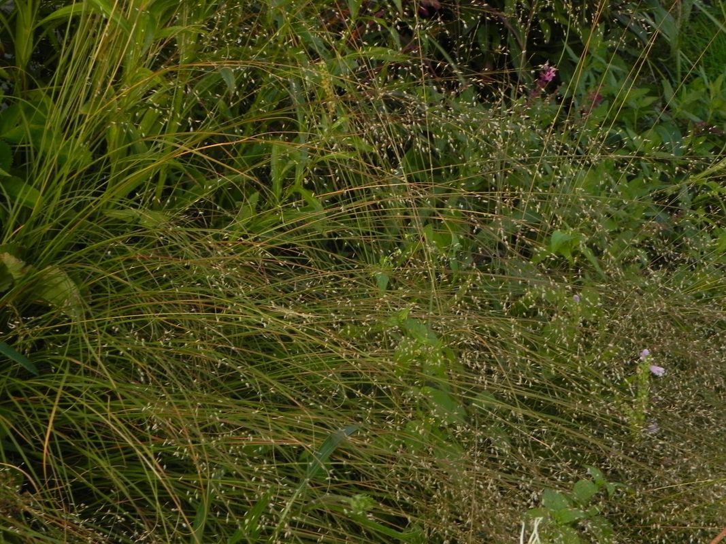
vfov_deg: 15.6
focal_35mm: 95
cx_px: 363
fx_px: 1992
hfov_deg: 20.7
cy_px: 272
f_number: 4.5
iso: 160
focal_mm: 16.9
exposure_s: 1/20
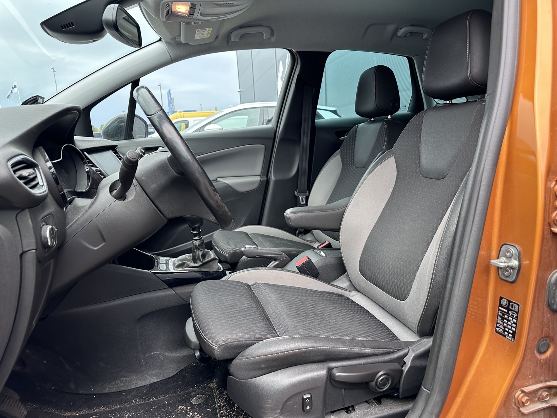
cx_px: 278
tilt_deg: -10.8
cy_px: 209
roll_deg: +3.1
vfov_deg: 56.8
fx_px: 386
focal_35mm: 24
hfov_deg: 71.6
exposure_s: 1/161
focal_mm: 6.86
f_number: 1.78
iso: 80
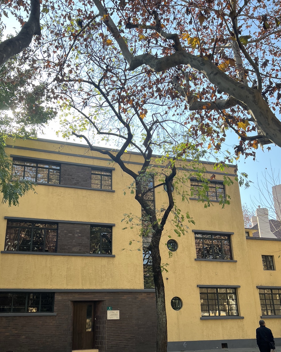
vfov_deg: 55.2
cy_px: 214
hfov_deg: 45.7
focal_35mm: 32
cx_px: 127
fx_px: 333
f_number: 1.5
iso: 50
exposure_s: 1/982
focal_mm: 5.7
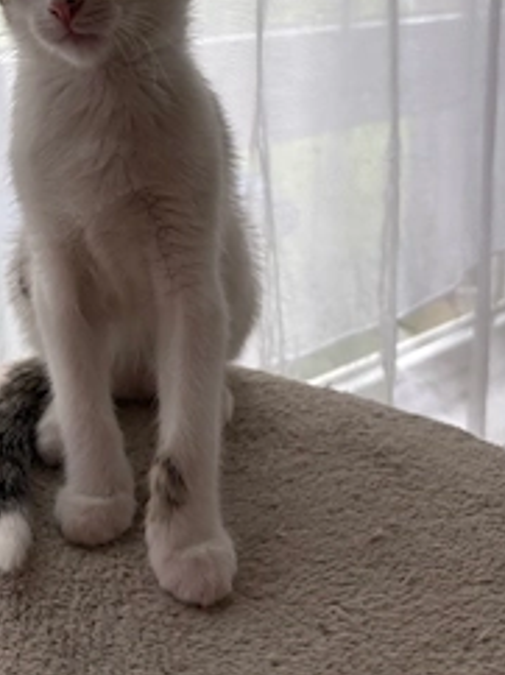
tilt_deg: -13.9
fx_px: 838
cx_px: 165
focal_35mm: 43
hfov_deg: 33.2
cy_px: 226
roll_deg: +2.3
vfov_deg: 43.3
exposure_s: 1/100
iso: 100
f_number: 1.6
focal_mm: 5.96
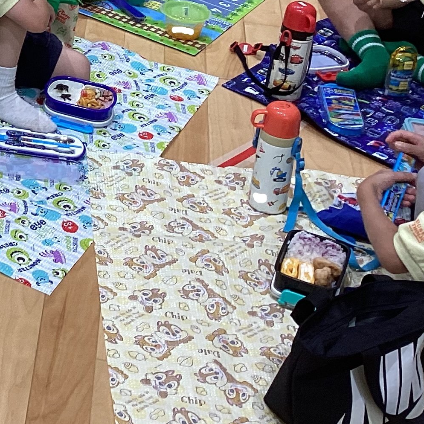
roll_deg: -1.9
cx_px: -212
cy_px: -88
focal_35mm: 90
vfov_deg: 18.3
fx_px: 1247
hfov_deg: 17.4
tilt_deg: -23.4
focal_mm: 3.3
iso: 50
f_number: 2.4
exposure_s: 1/50
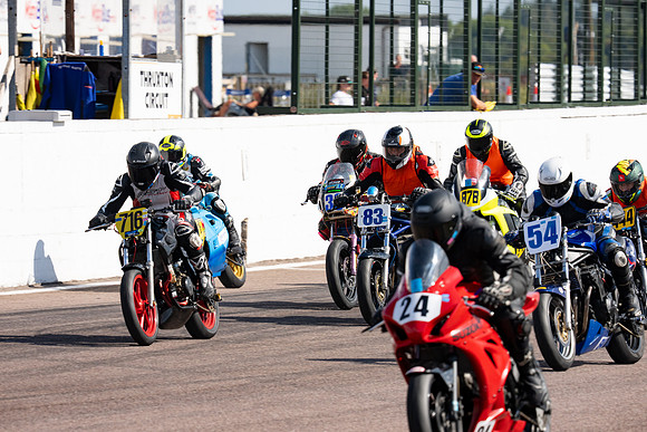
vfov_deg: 3.4
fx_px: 7258
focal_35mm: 404
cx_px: 327
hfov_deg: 5.1
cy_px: 217
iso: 200
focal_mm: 400
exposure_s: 1/640
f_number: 9
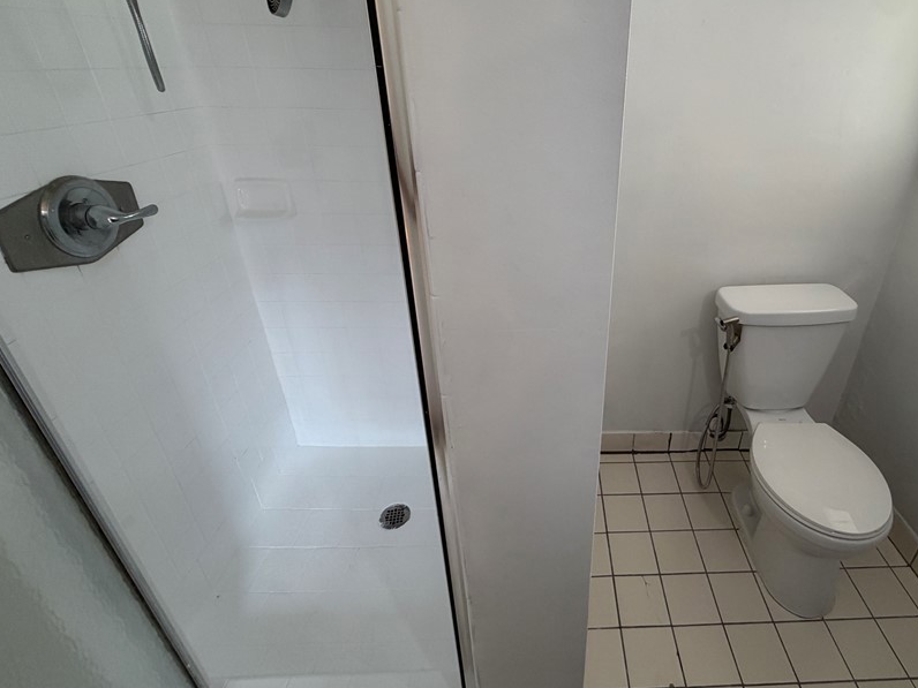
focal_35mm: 18
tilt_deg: -25.9
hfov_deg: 86.3
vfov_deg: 71.0
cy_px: 282
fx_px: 477
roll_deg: +0.7
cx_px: 563
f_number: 2.2
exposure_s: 1/120
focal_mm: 2.22
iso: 160
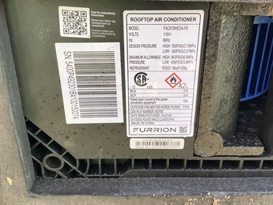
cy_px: 89
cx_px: 143
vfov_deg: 41.7
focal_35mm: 34
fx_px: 268
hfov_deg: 53.9
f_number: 1.8
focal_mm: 3
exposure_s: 1/119
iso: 64
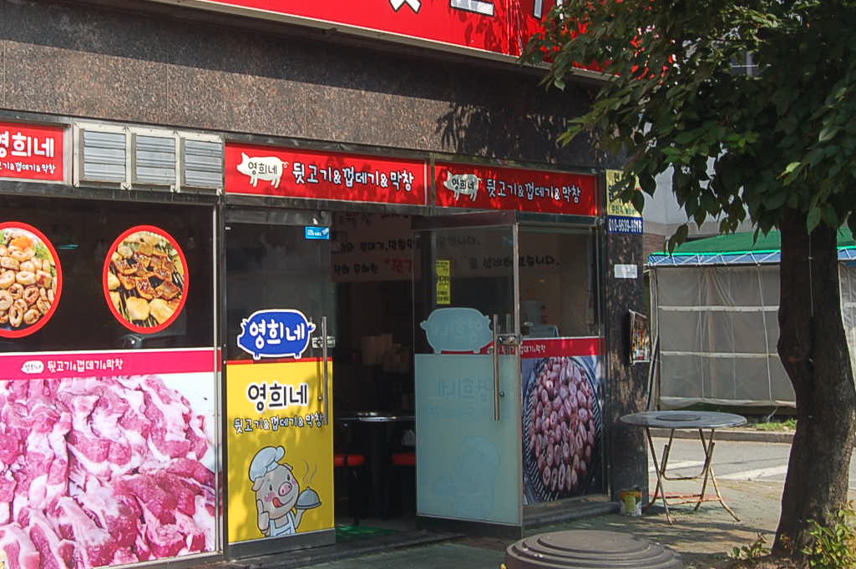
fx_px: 1568
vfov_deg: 20.5
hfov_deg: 30.5
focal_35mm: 66
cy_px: 179
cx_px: 362
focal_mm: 30
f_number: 8
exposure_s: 1/250
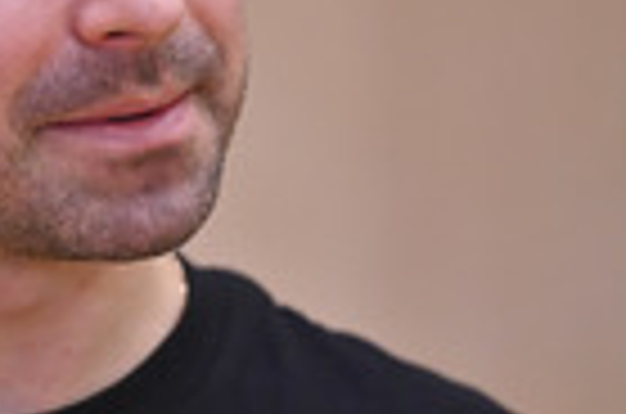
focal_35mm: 586
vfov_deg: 2.3
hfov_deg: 3.5
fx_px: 10167
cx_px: -173
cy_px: 45
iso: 1600
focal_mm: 180
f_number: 2.8
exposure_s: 1/320
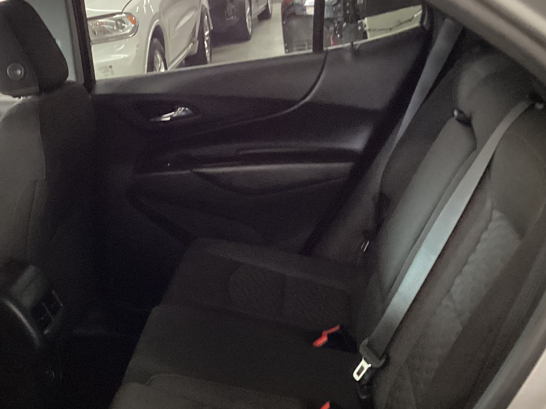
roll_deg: +5.3
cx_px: 189
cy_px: 280
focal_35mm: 55
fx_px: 868
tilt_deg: -23.3
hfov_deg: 34.7
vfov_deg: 26.4
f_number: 2.4
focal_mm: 3.3
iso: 320
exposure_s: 1/30
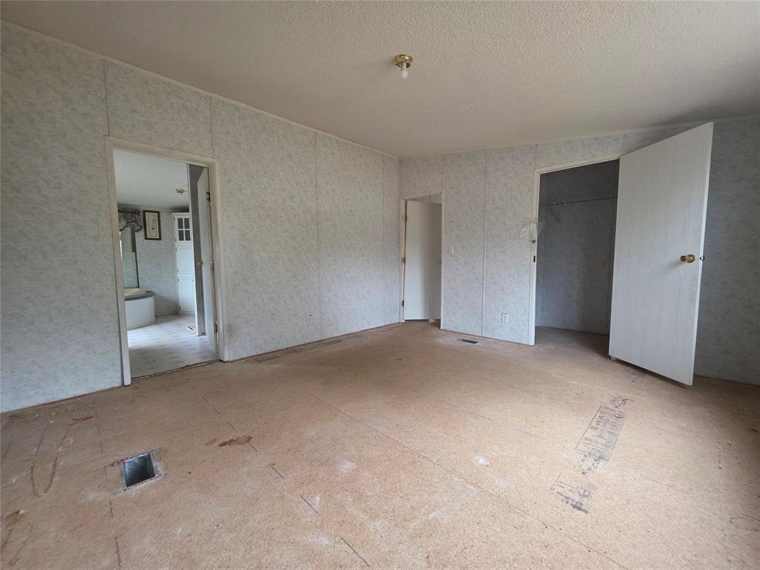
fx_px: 285
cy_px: 285
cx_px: 380
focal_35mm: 13
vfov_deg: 89.9
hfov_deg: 106.2
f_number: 1.9
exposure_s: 1/60
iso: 200
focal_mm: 2.2
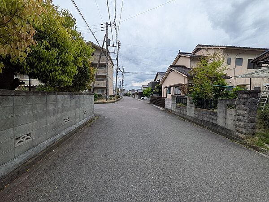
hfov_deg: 102.1
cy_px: 101
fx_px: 109
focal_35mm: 14
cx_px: 134
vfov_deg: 85.7
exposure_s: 1/1577
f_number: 2.2
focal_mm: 1.83
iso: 51
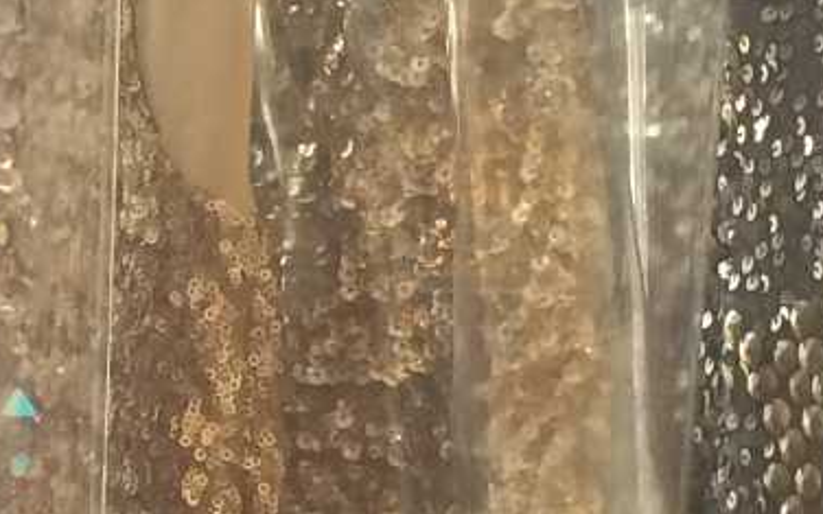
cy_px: 361
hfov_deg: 12.0
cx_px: 15
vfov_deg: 7.6
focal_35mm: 173
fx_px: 3880
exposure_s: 1/30
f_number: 2.2
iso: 50
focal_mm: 4.12
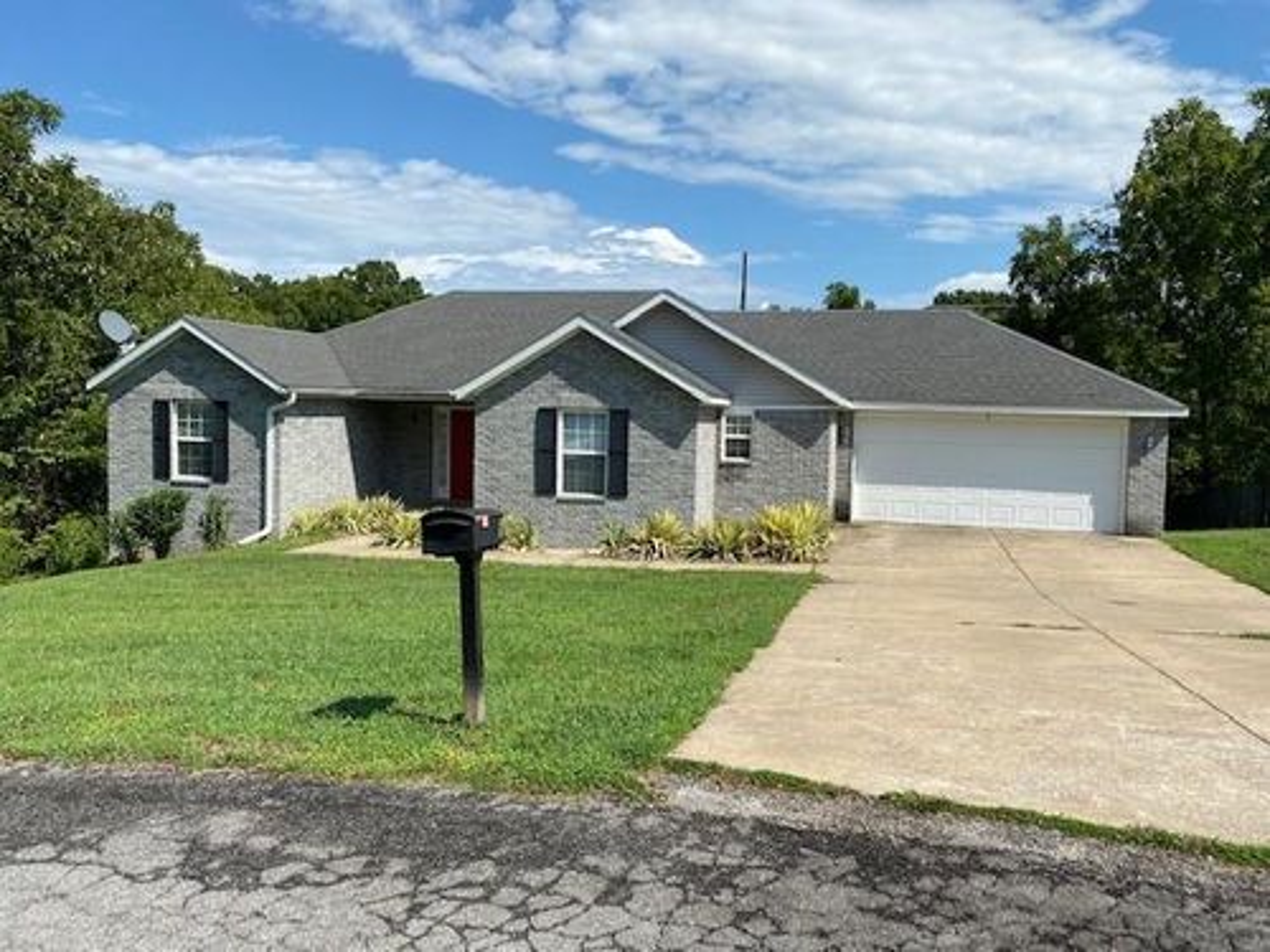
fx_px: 954
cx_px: 635
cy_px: 476
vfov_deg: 53.1
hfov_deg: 67.3
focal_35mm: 26
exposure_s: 1/3300
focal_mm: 4.25
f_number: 1.8
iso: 32
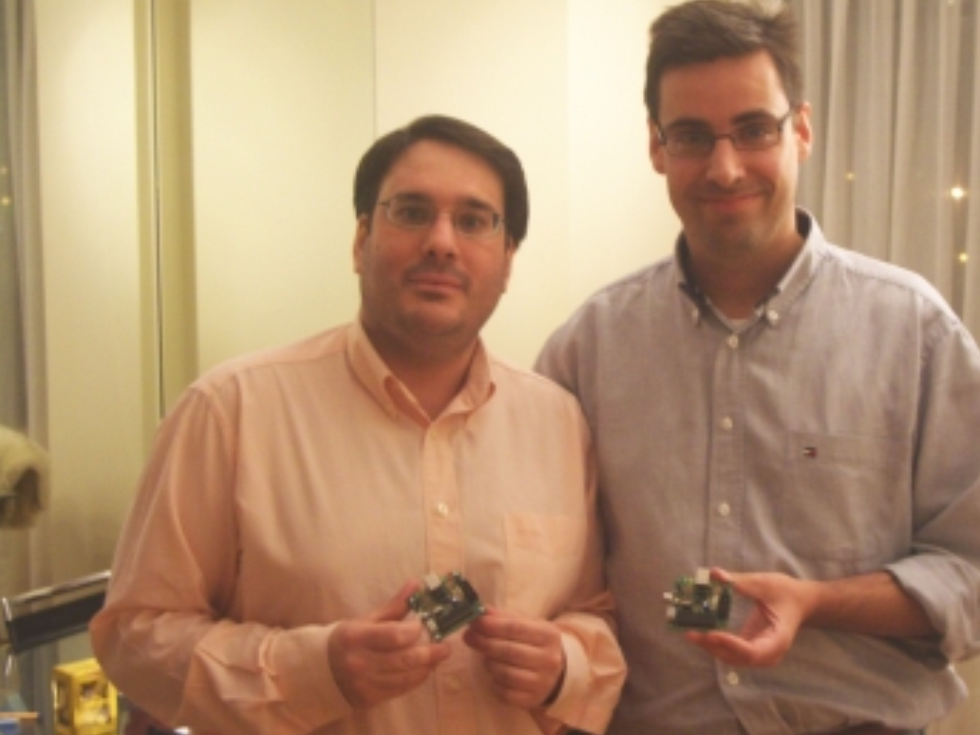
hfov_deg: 33.7
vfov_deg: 25.7
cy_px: 382
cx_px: 567
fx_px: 1614
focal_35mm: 57
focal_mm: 8.2
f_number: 3.1
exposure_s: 1/10
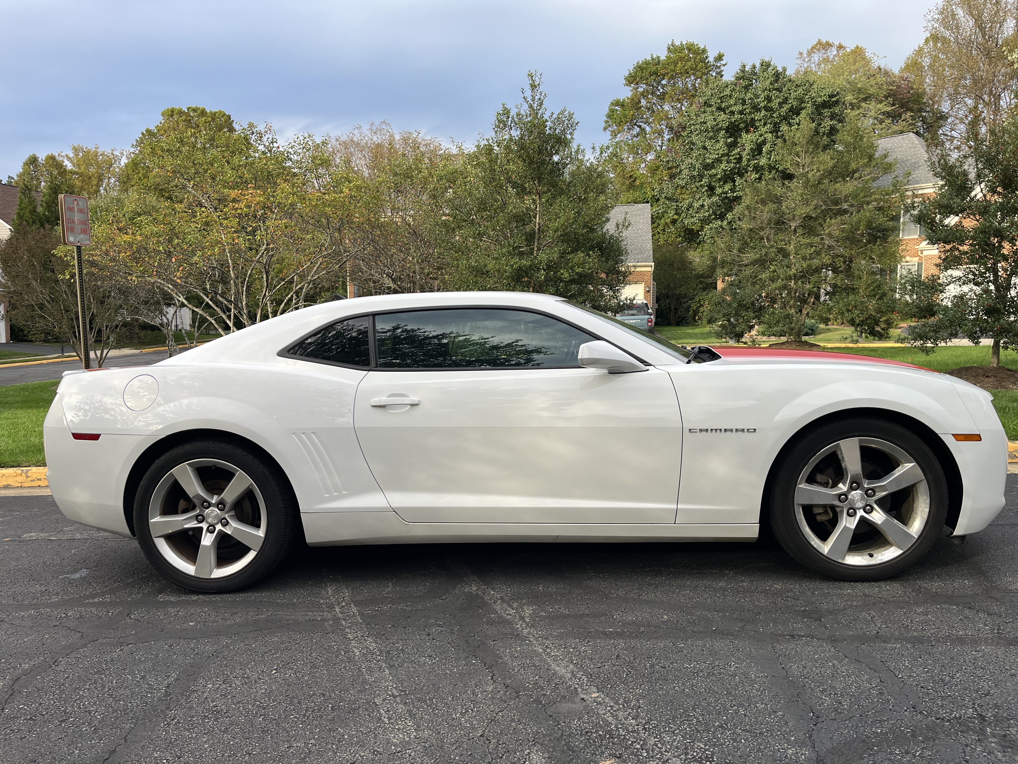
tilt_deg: -5.2
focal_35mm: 26
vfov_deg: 53.1
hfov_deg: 67.3
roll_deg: +1.1
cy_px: 382
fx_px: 765
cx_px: 509
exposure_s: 1/787
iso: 50
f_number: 1.6
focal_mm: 5.1
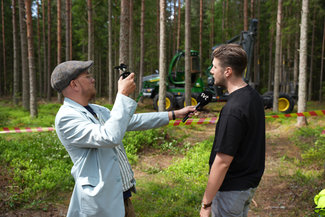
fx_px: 334
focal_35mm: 37
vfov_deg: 35.9
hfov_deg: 51.9
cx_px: 162
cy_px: 108
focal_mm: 37
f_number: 4
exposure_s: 1/160
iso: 100
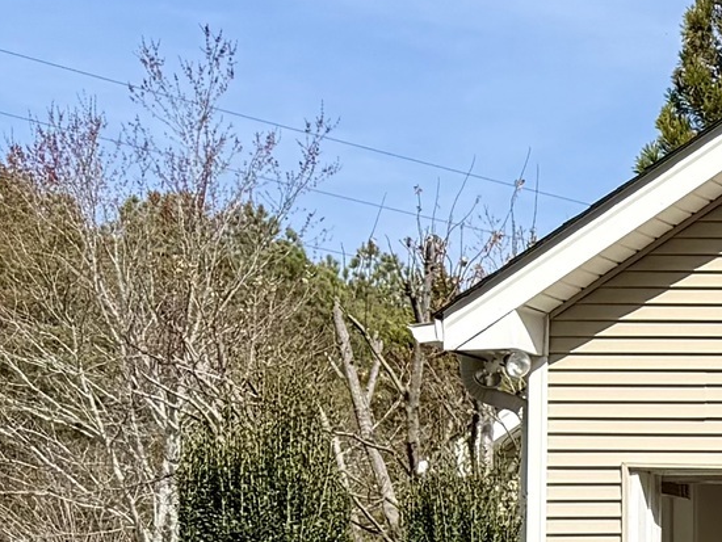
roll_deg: -0.2
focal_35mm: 134
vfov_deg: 10.9
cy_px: 668
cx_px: 1689
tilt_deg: +1.7
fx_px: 2796
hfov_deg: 12.1
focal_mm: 6.76
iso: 80
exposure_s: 1/4405
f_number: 1.78
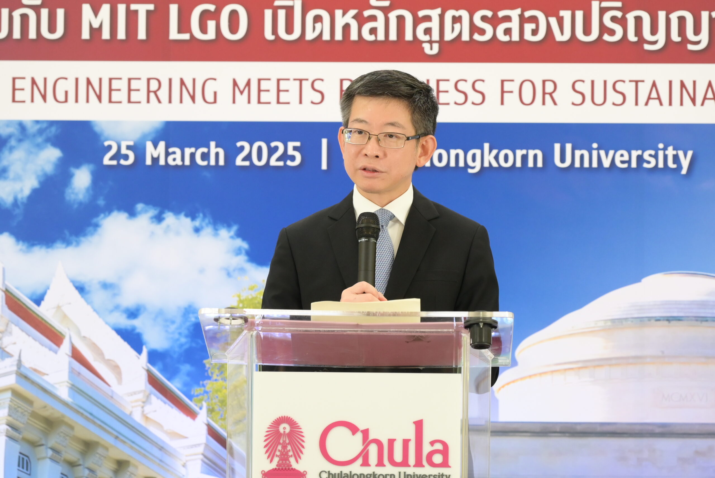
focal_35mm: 180
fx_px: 3578
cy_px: 239
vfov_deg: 7.6
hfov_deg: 11.4
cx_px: 358
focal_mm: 120
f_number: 4
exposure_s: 1/200
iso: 2000
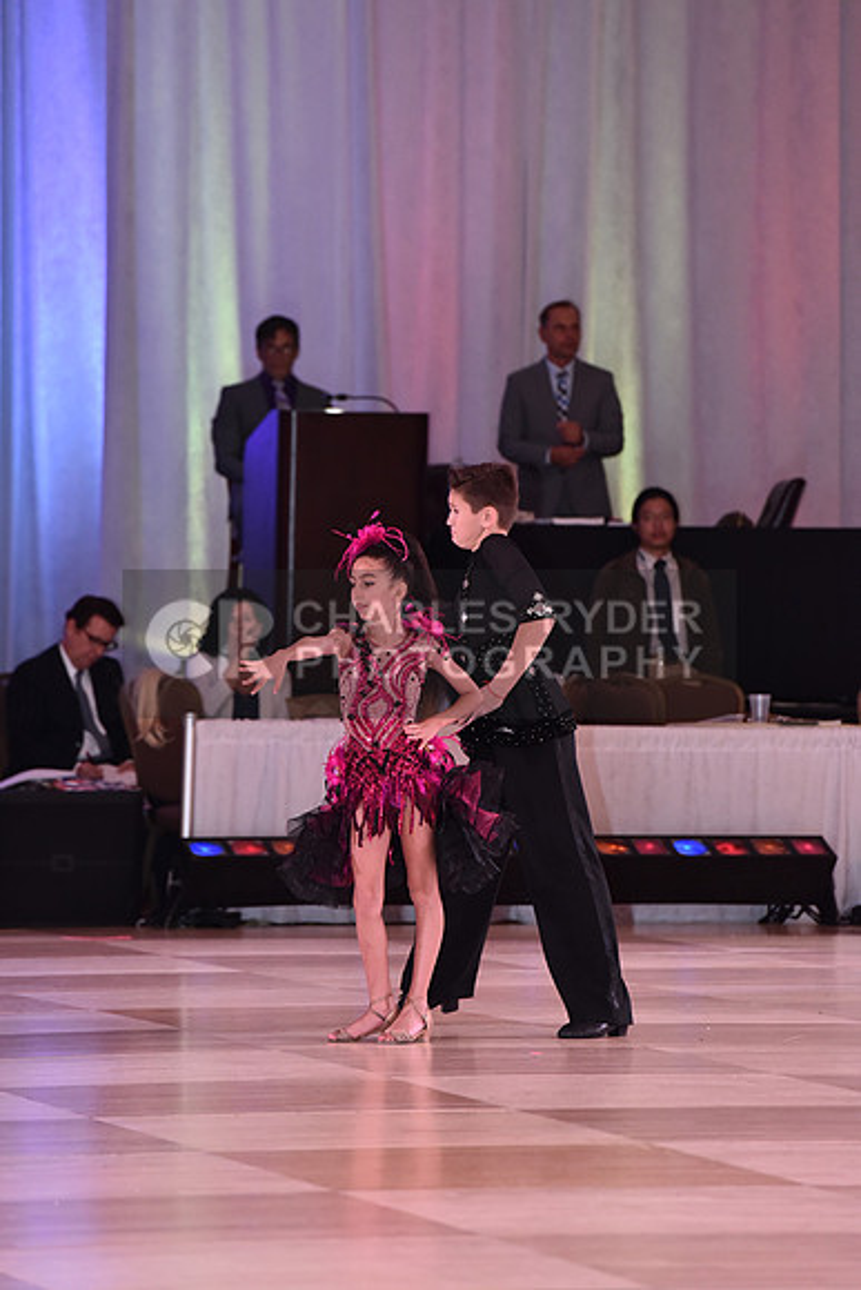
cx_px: 430
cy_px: 645
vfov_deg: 10.3
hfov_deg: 6.9
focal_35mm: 200
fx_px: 7170
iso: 2000
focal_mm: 200
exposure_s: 1/250
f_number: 5
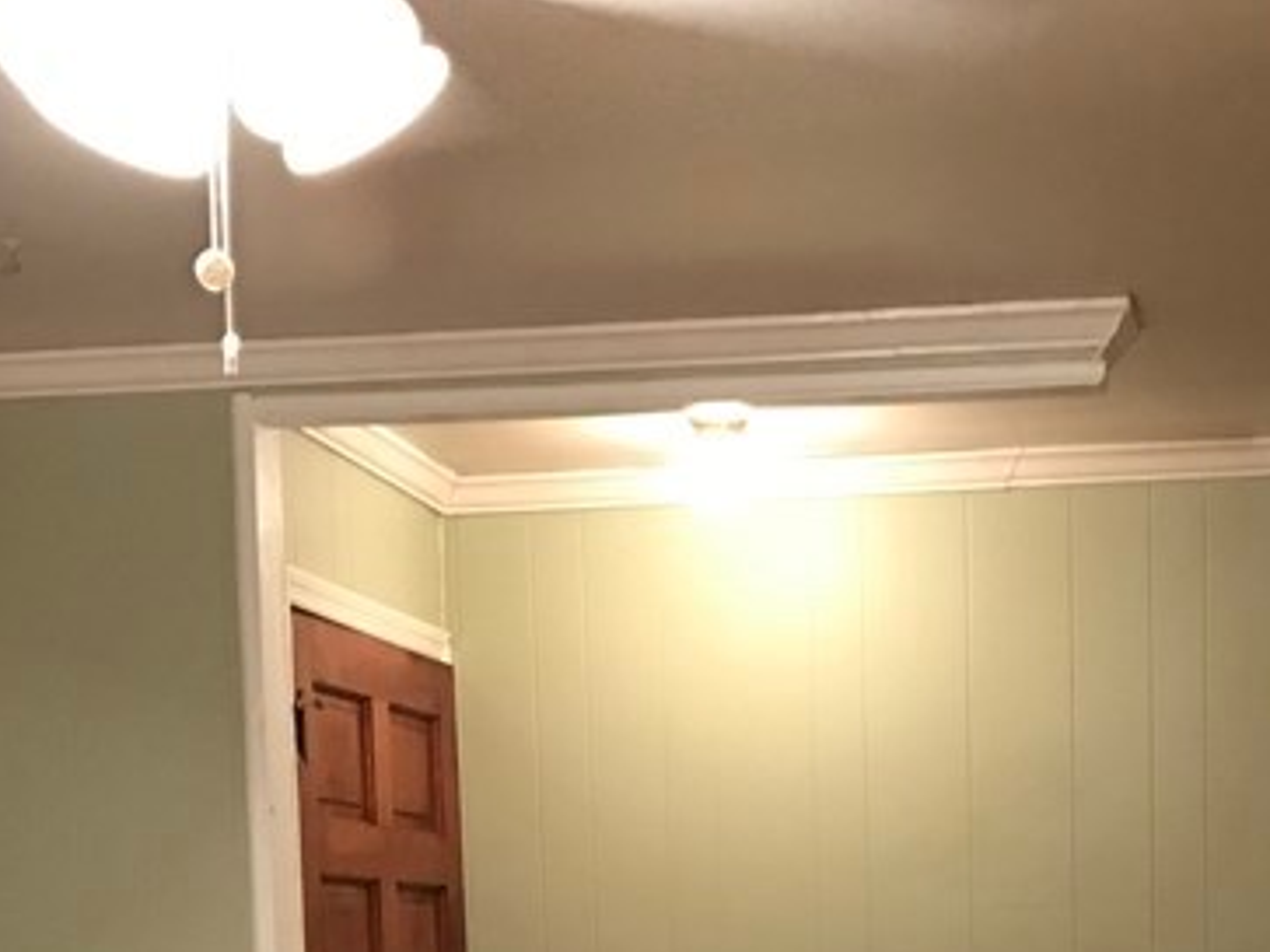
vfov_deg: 17.5
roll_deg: +1.4
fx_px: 2897
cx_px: 861
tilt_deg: -6.1
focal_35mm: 79
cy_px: 1225
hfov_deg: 24.6
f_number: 1.8
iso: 100
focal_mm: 3.99
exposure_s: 1/7
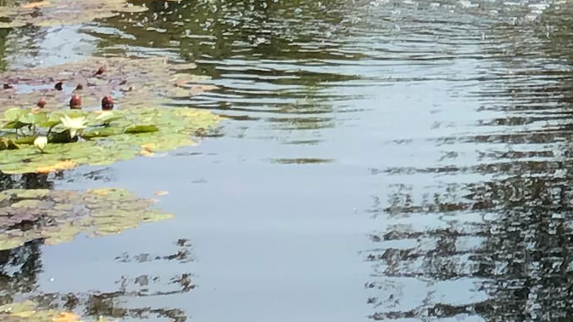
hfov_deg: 12.4
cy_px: -104
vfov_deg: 7.3
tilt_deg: -7.8
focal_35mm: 164
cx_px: 877
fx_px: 2492
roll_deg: +1.2
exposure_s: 1/582
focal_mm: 3.3
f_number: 2.4
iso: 25
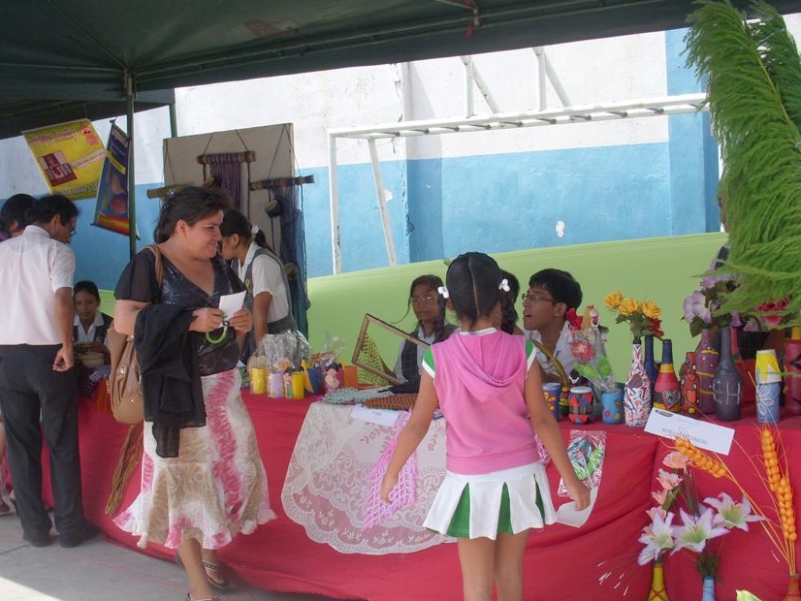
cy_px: 335
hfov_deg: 41.2
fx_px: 1065
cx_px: 412
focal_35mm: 46
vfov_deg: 31.5
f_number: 3.3
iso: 100
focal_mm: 6.3
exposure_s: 1/500
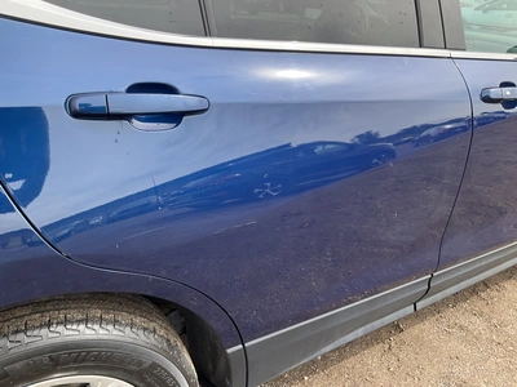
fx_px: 433
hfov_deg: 61.7
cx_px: 258
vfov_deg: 48.2
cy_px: 194
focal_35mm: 29
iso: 25
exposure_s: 1/412
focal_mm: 3
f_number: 1.8
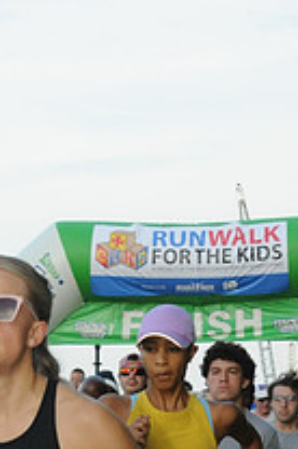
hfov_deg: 6.8
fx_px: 2504
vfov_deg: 10.0
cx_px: 27
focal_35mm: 201
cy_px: 617
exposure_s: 1/250
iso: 800
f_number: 14
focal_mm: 48
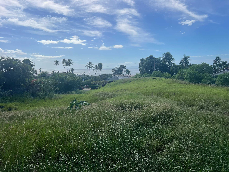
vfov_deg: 53.1
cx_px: 114
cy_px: 86
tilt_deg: -4.7
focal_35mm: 26
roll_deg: +1.8
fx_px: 172
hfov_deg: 67.3
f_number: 1.5
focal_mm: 5.7
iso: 50
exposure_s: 1/4630
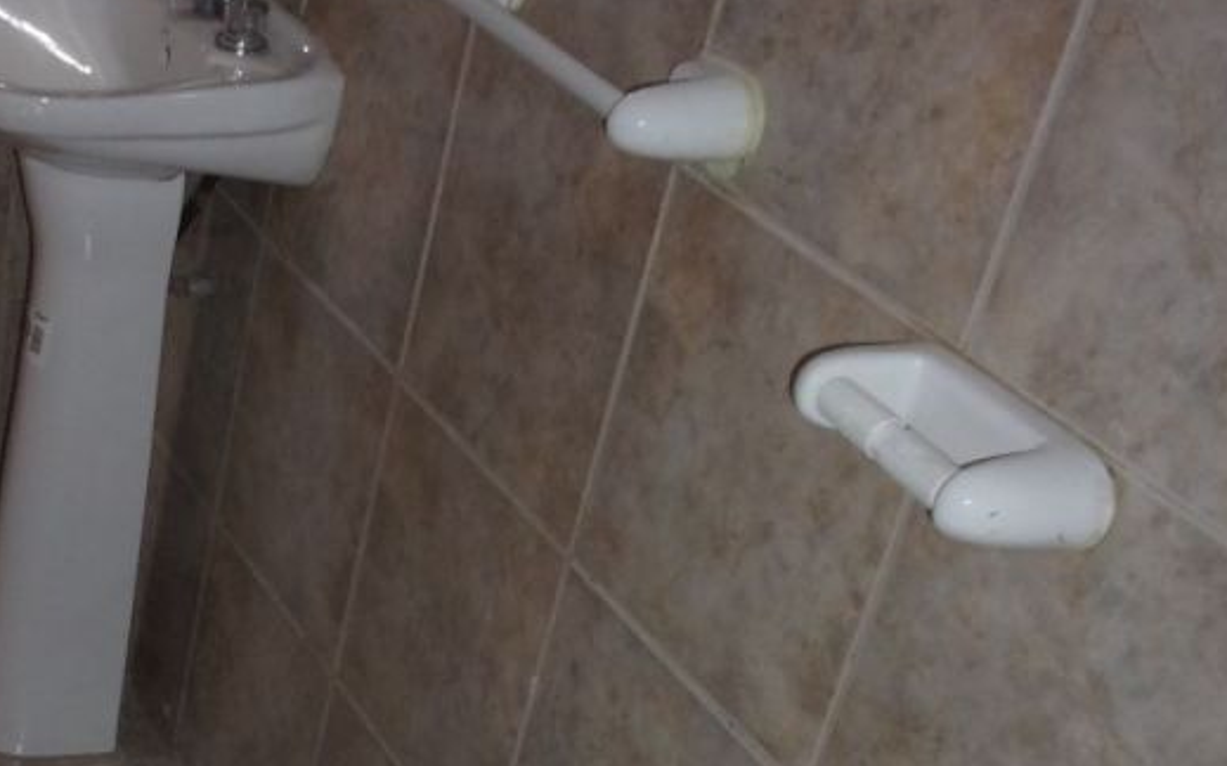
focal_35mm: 61
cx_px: 329
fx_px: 2039
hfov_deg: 32.9
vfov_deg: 20.9
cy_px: 669
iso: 200
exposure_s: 1/34
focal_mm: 5.1
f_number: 3.9
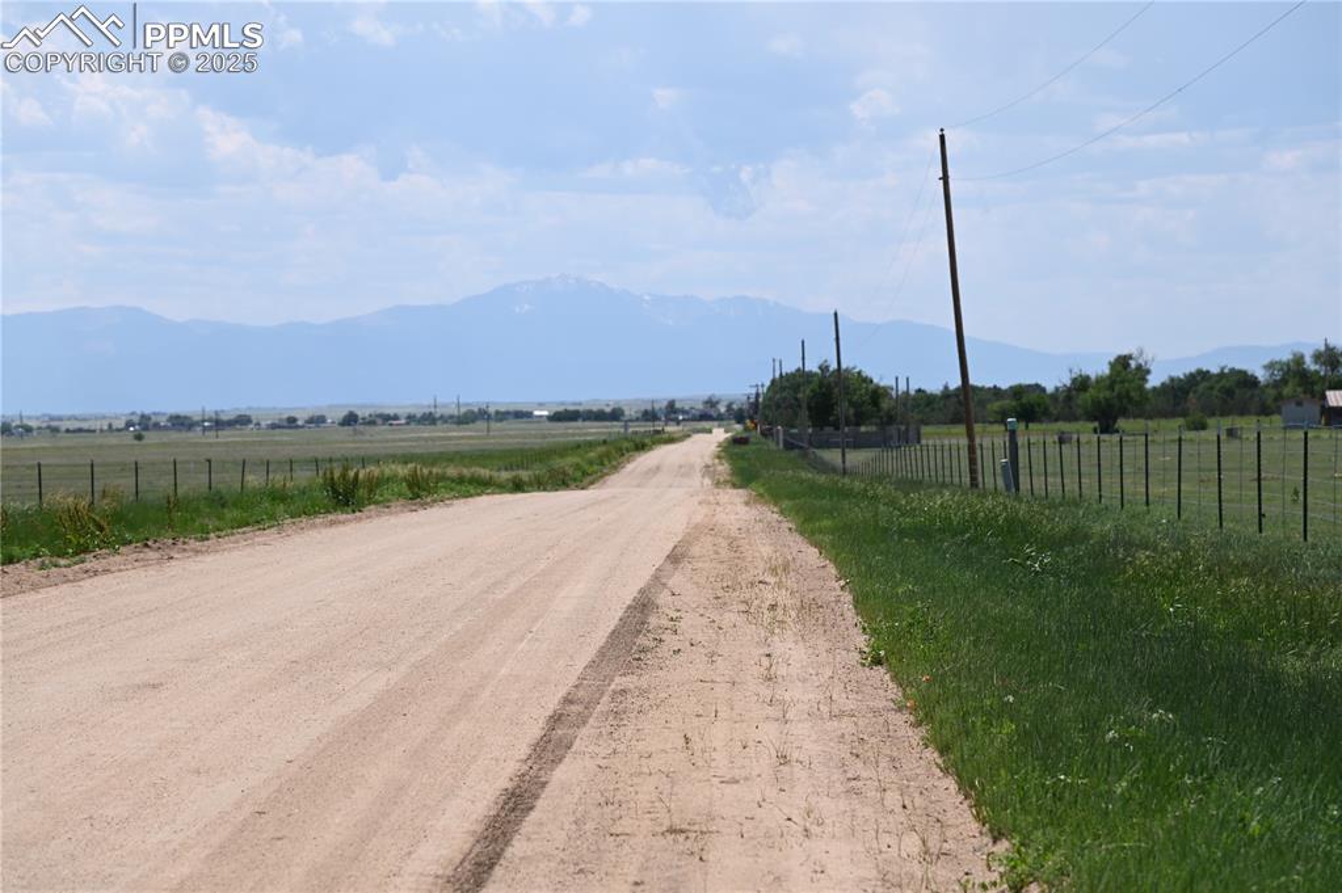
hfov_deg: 17.1
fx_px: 4471
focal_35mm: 120
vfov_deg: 11.4
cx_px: 671
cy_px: 446
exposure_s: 1/640
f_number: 6.3
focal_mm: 120
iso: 100
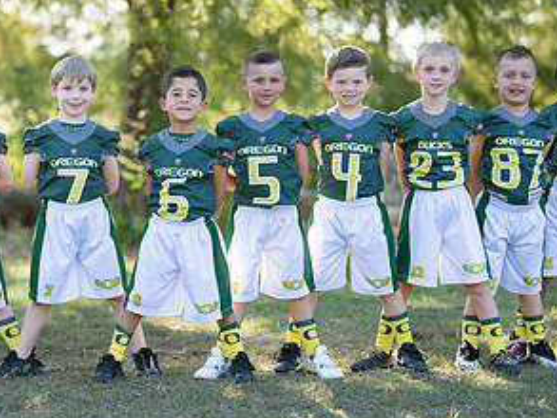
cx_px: 155
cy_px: 194
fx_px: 1642
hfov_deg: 19.2
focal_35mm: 102
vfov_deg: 14.5
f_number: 1.2
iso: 100
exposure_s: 1/1250
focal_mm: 50
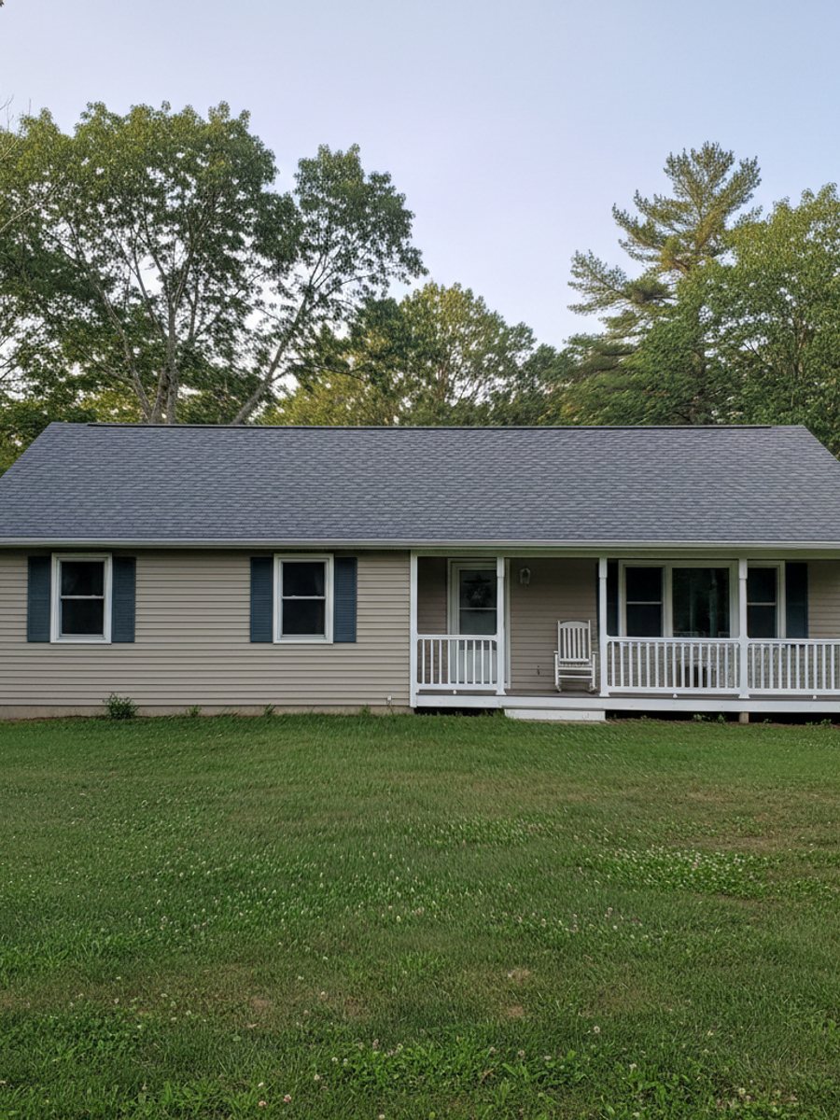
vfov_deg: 73.9
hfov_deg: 58.9
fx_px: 744
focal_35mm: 23
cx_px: 420
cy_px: 560
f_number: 1.8
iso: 751
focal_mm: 6.4
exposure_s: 1/241
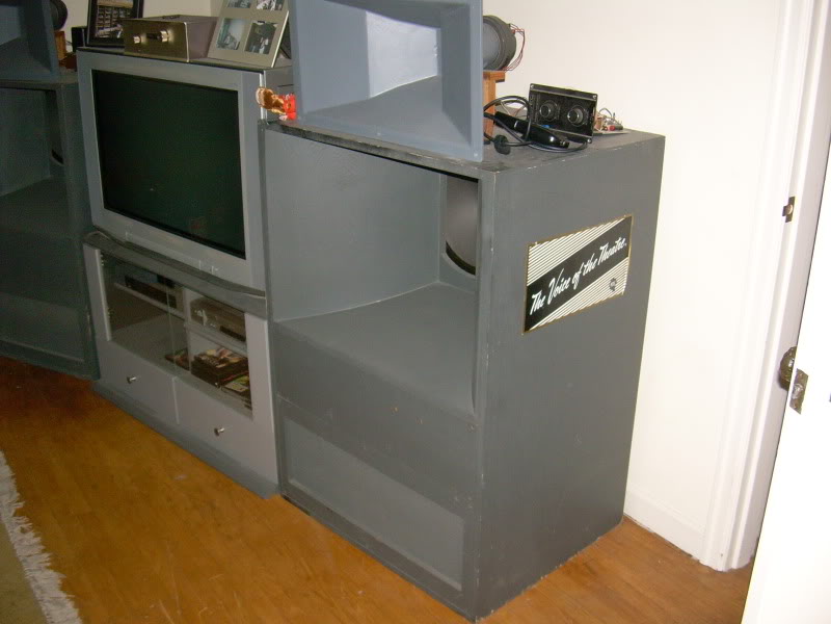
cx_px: 416
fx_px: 912
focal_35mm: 38
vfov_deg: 37.7
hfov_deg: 49.0
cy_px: 312
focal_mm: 6.3
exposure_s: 1/60
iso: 200
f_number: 2.8
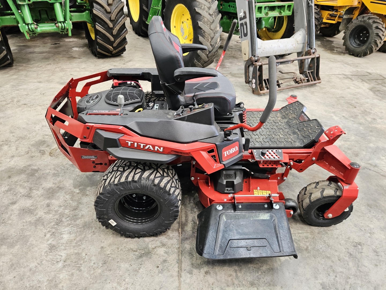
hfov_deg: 73.9
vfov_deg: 58.9
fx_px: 256
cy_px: 145
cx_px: 193
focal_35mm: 23
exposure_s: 1/180
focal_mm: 5.4
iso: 200
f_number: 1.8
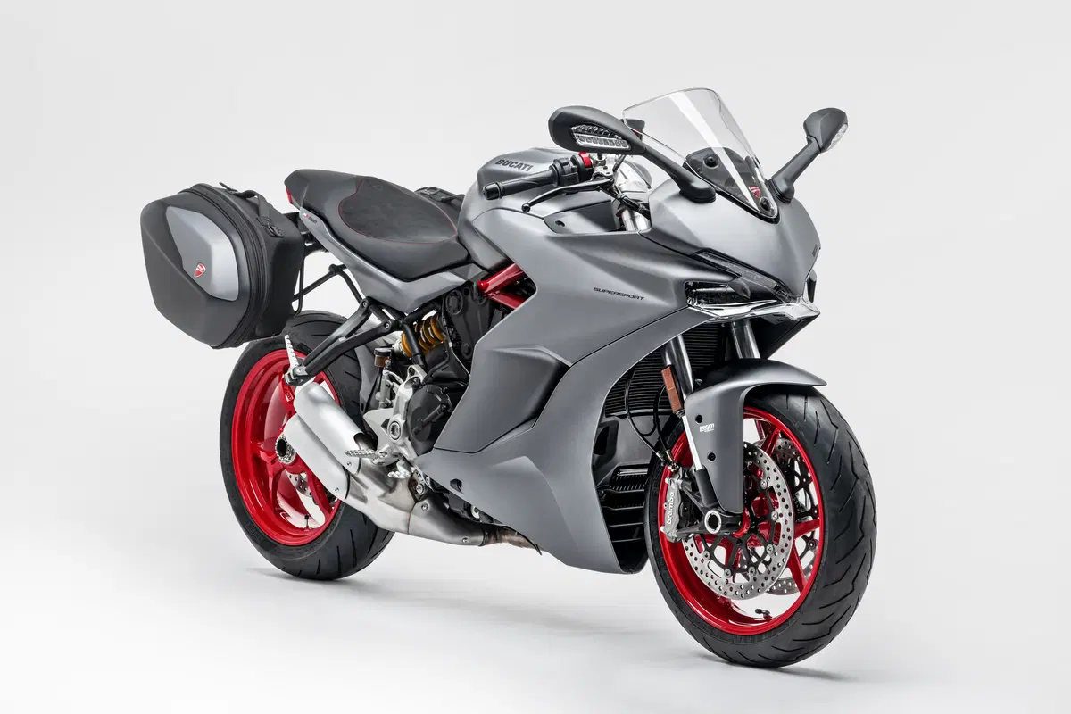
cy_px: 357
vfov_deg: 13.0
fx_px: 3124
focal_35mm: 105
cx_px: 536
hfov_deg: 19.5
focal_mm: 105
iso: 100
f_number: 13
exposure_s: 1/3
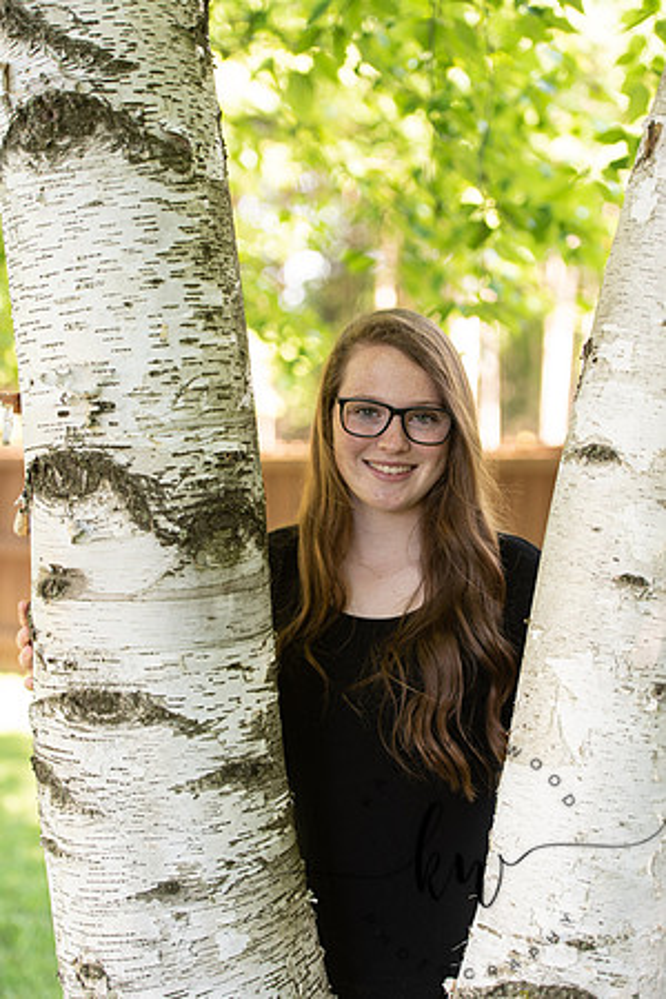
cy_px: 500
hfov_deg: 19.5
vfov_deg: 28.8
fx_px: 1942
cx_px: 333
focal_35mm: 70
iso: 400
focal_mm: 70
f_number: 2.8
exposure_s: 1/200
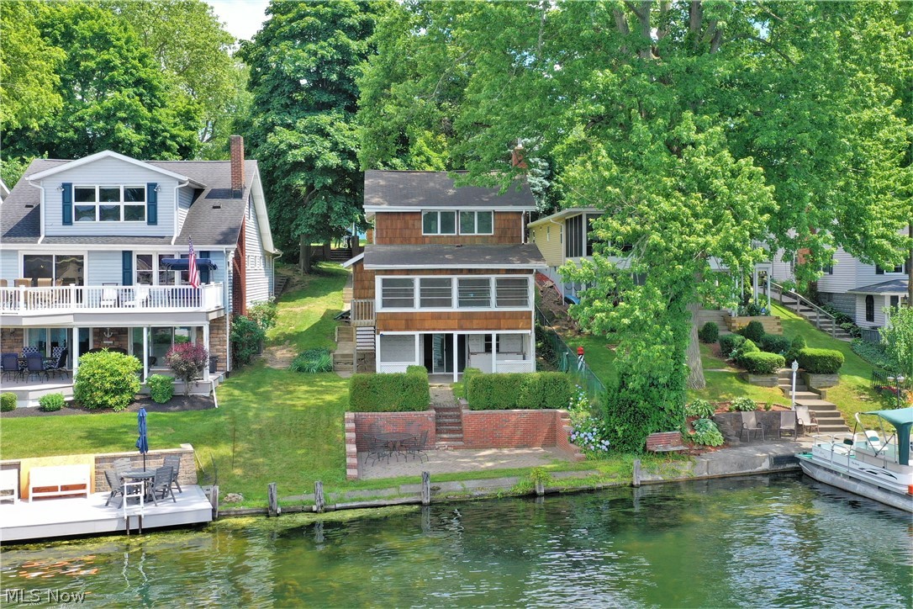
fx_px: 710
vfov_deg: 46.4
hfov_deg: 65.5
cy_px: 304
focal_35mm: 28
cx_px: 456
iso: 100
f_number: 5
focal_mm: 10.26
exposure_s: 1/240
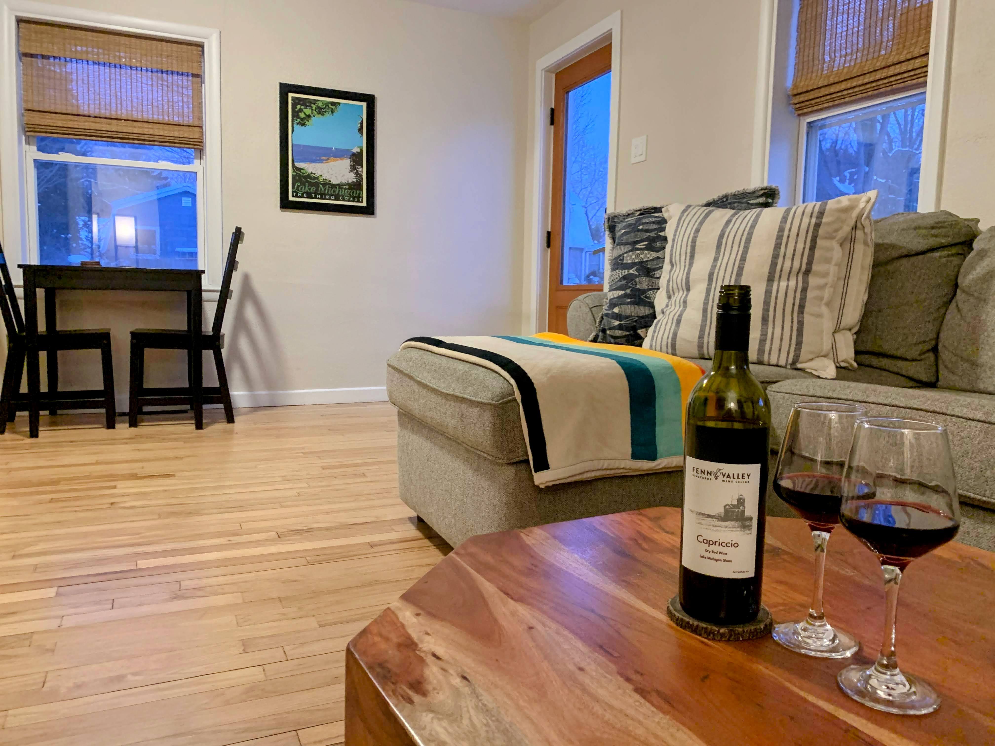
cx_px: 498
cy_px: 373
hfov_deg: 67.3
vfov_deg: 53.1
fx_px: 747
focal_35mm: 26
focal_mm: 4.25
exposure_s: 1/40
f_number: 1.8
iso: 400
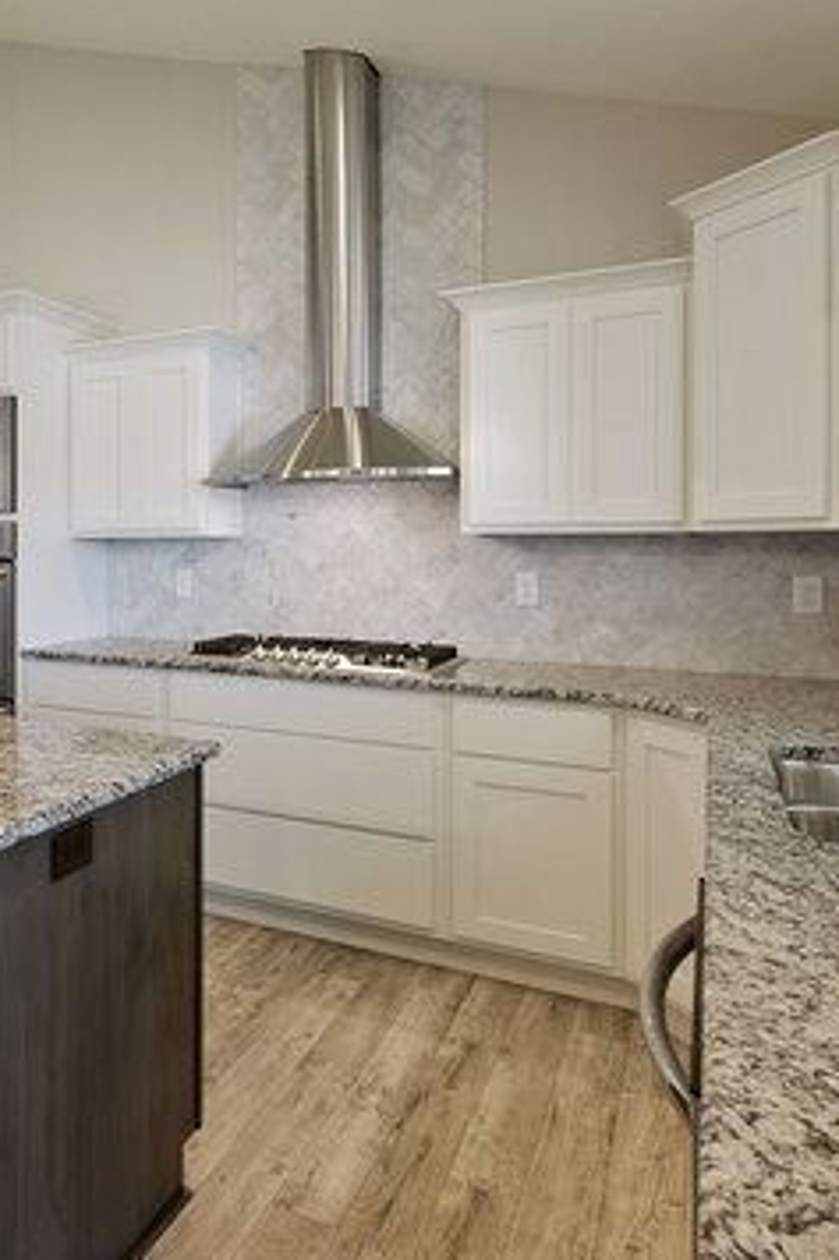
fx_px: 945
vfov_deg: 67.2
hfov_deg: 44.0
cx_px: 96
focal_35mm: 27
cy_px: 568
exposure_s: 1/2
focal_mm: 15
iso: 200
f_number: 9
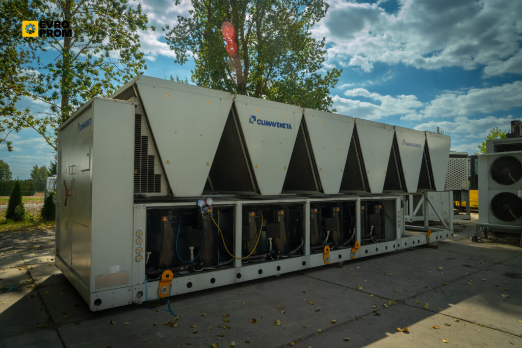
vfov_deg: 53.1
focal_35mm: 24
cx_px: 261
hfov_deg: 73.7
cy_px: 174
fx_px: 348
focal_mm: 24
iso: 250
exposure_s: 1/80
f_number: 10
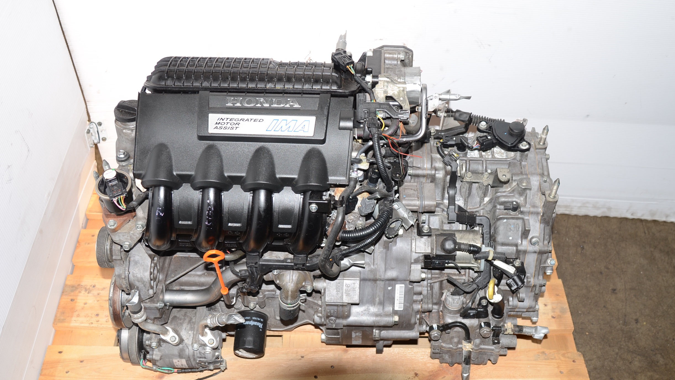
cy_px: 191
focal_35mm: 38
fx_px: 680
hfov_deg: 52.8
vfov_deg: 31.2
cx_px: 341
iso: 100
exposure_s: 1/125
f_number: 4.5
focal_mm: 24
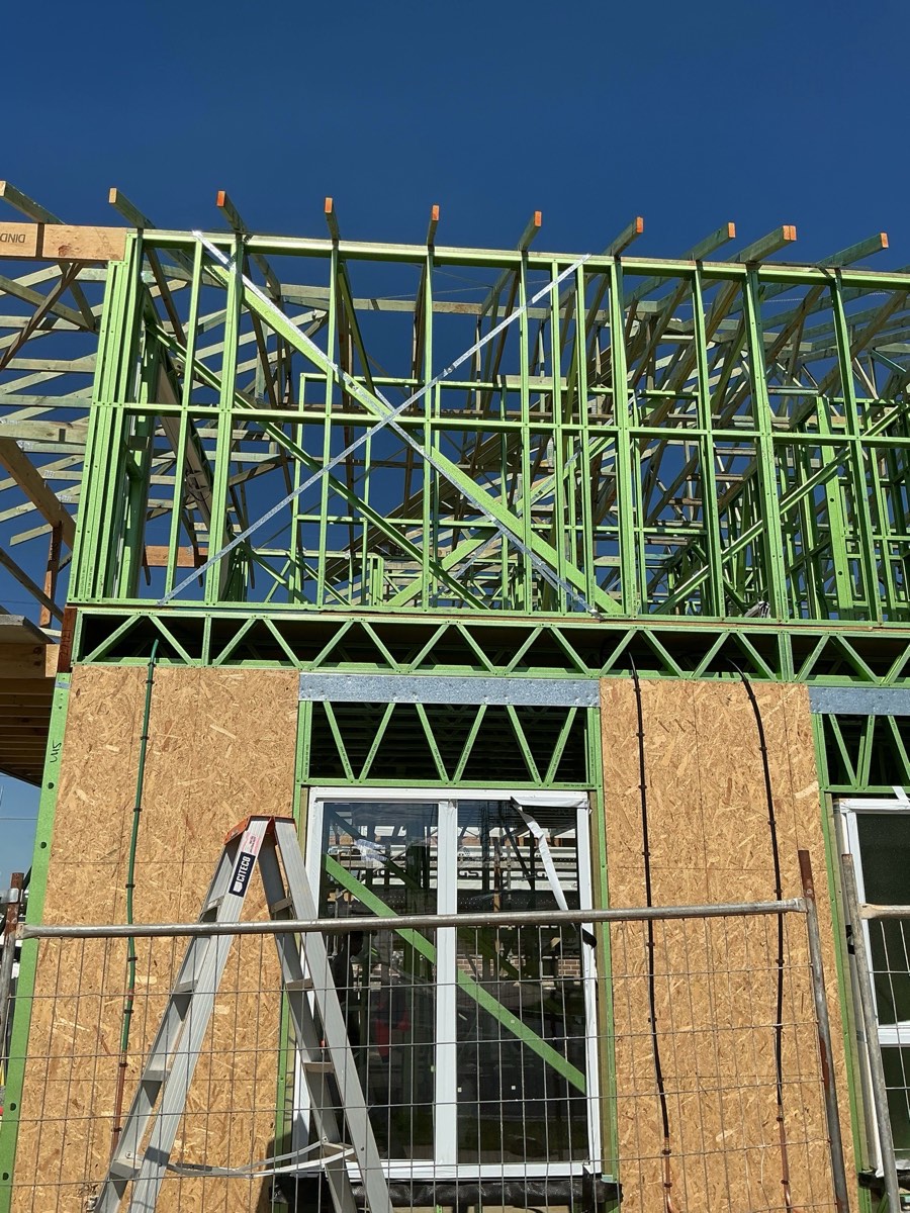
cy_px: 606
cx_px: 455
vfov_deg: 61.7
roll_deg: -0.6
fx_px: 1016
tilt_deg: +18.8
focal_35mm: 29
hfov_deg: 48.2
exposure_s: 1/4065
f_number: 1.8
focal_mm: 3
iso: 25
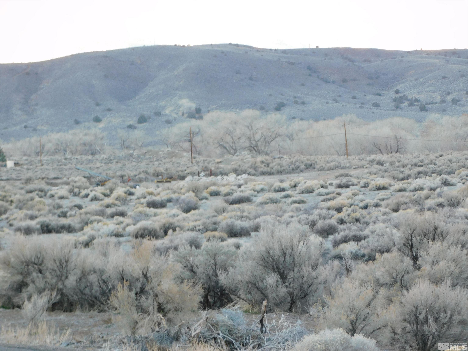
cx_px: 234
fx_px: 2488
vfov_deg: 8.1
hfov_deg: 10.7
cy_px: 176
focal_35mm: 184
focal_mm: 32.7
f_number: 5.4
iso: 140
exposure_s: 1/30
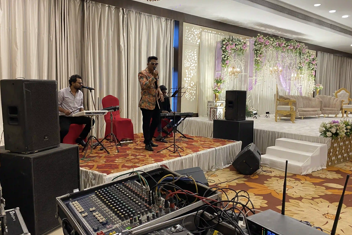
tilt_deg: -5.0
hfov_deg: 65.5
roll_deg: -0.8
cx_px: 173
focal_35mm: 28
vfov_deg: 46.4
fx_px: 274
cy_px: 120
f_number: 1.8
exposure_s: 1/50
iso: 64
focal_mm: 4.25
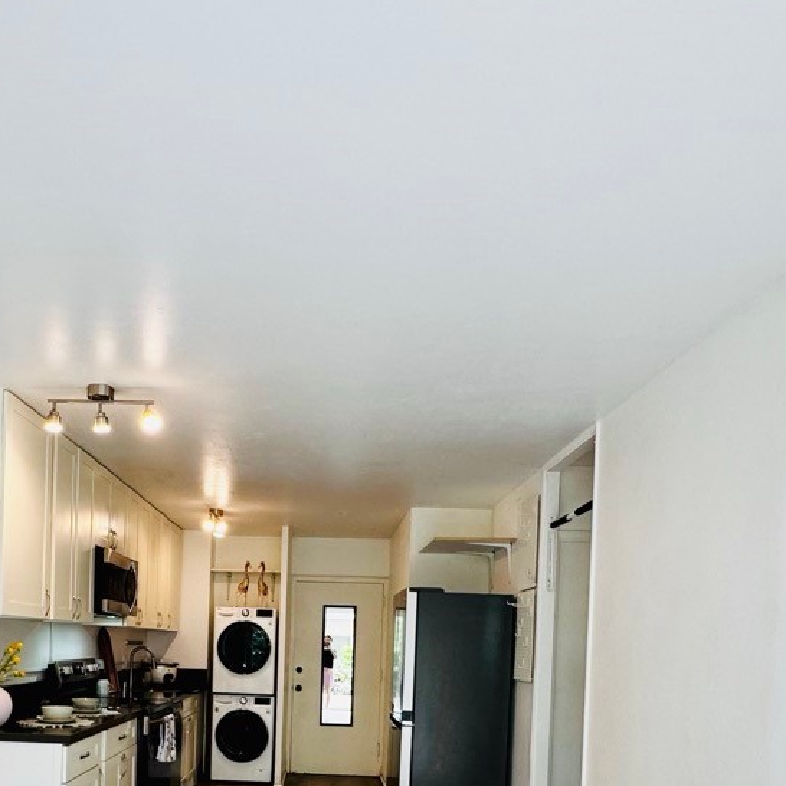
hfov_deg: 54.8
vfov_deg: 51.1
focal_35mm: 29
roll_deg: -1.8
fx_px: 745
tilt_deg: -1.7
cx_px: 279
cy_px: 661
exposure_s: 1/99
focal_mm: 2.22
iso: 200
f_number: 2.2
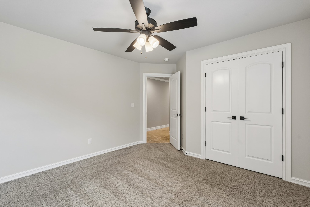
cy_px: 104
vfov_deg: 73.7
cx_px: 155
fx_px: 138
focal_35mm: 16
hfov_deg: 96.7
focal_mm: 16
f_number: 8
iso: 200
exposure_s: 1/60
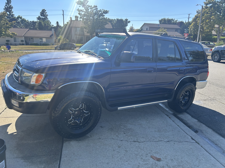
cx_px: 112
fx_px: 169
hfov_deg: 67.3
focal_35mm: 26
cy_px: 84
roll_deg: -1.7
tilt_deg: -12.8
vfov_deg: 53.1
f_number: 1.5
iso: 50
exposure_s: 1/1597
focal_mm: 5.7
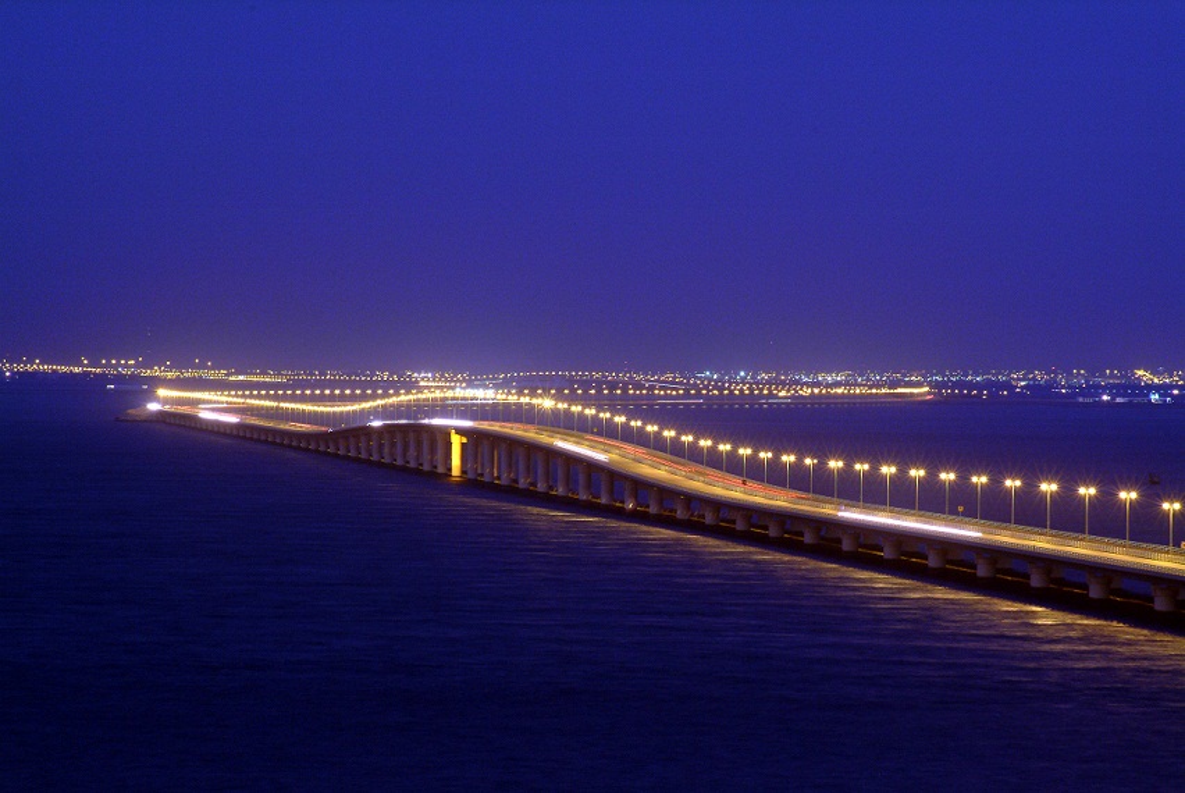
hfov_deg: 11.6
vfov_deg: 7.8
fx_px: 5832
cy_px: 396
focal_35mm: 177
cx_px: 592
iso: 400
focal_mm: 118
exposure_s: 6
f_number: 9.5
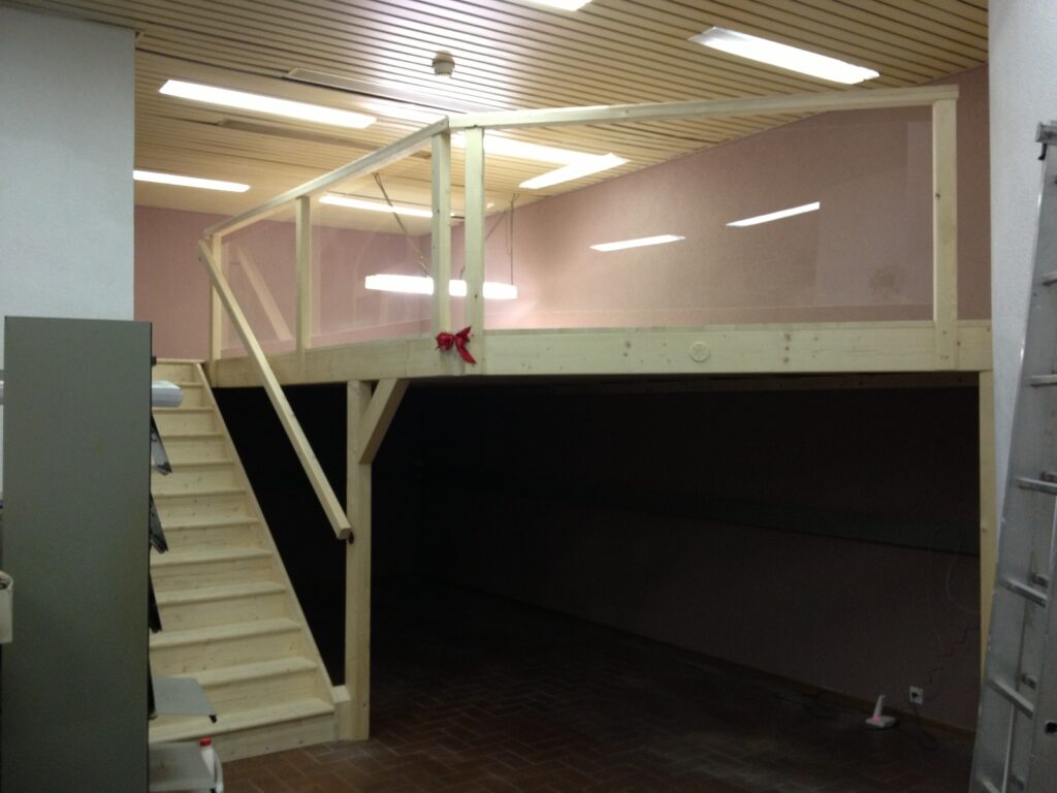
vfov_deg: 40.7
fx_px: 1069
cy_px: 396
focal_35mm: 35
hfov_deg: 52.6
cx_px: 528
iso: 160
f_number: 2.4
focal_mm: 4.28
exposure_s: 1/20
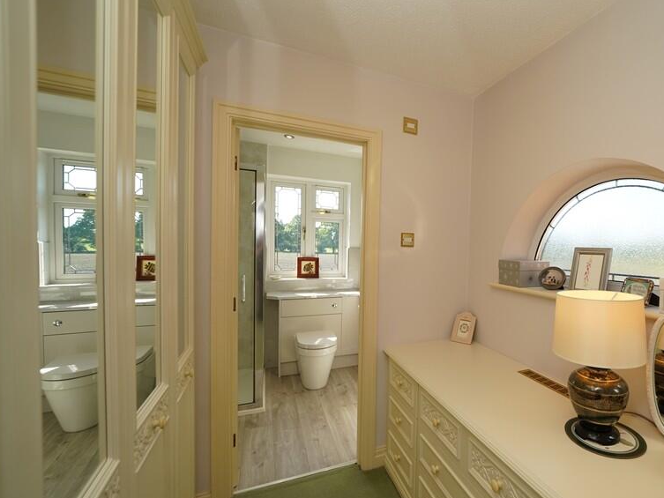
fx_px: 326
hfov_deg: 87.8
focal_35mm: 17
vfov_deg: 74.7
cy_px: 255
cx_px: 443
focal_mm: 13
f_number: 4
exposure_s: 1/160
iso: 125
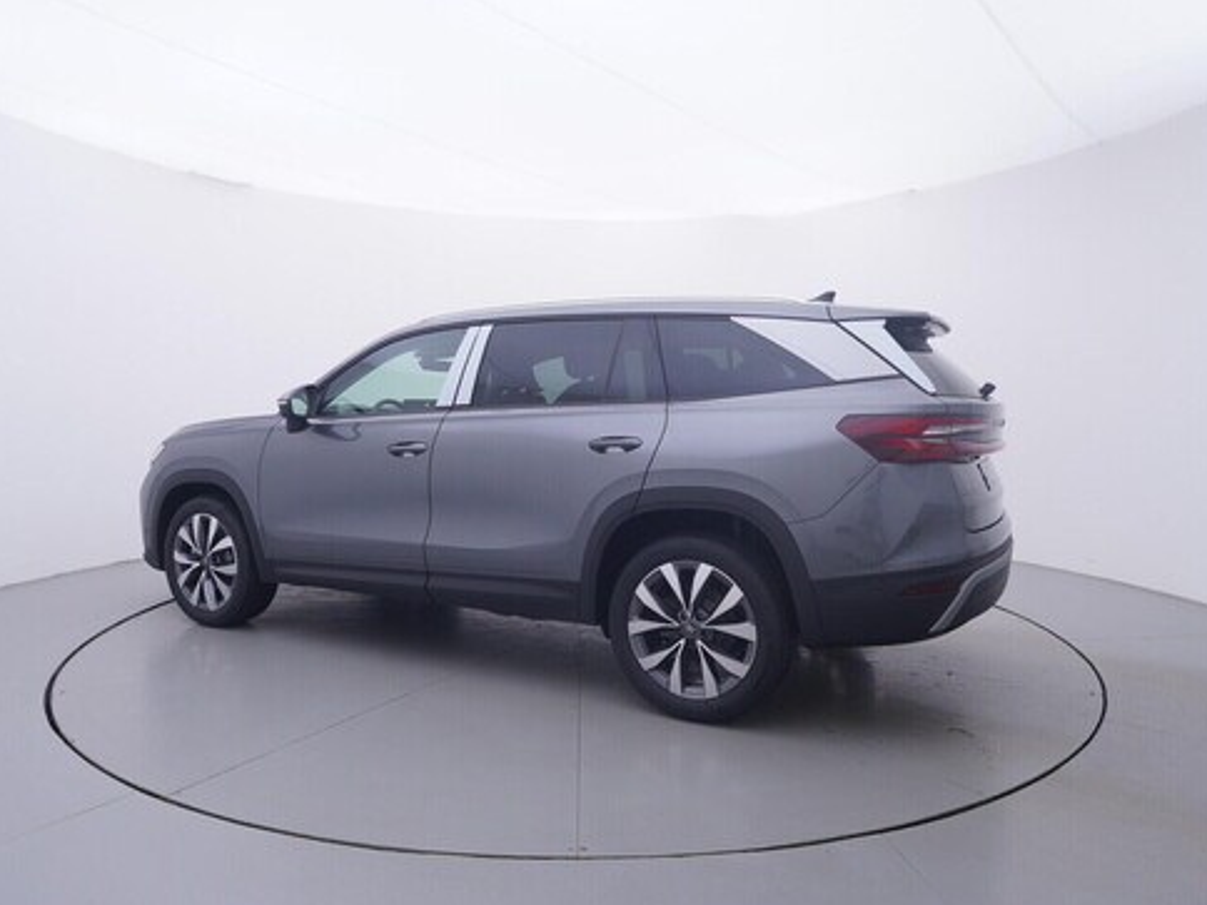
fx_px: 856
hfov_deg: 70.4
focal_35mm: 25
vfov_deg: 55.7
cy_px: 452
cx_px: 590
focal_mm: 15
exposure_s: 1/80
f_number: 5
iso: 200
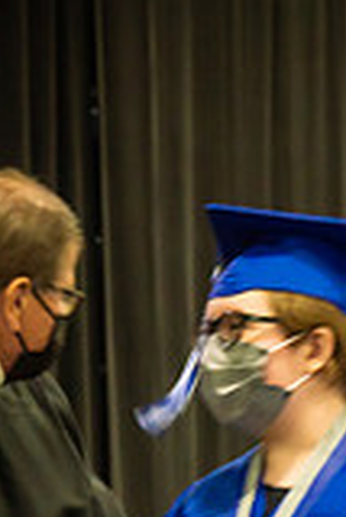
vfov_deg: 6.5
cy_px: 691
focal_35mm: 316
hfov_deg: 4.4
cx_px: 122
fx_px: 4545
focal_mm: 50
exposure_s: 1/25
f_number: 5.6
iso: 400
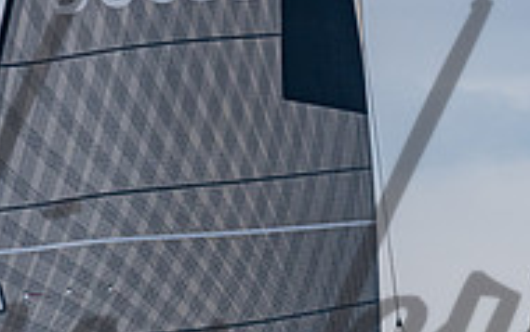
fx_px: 6244
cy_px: 269
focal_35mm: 432
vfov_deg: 3.0
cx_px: 437
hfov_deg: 4.9
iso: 400
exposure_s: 1/640
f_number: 6.3
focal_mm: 125
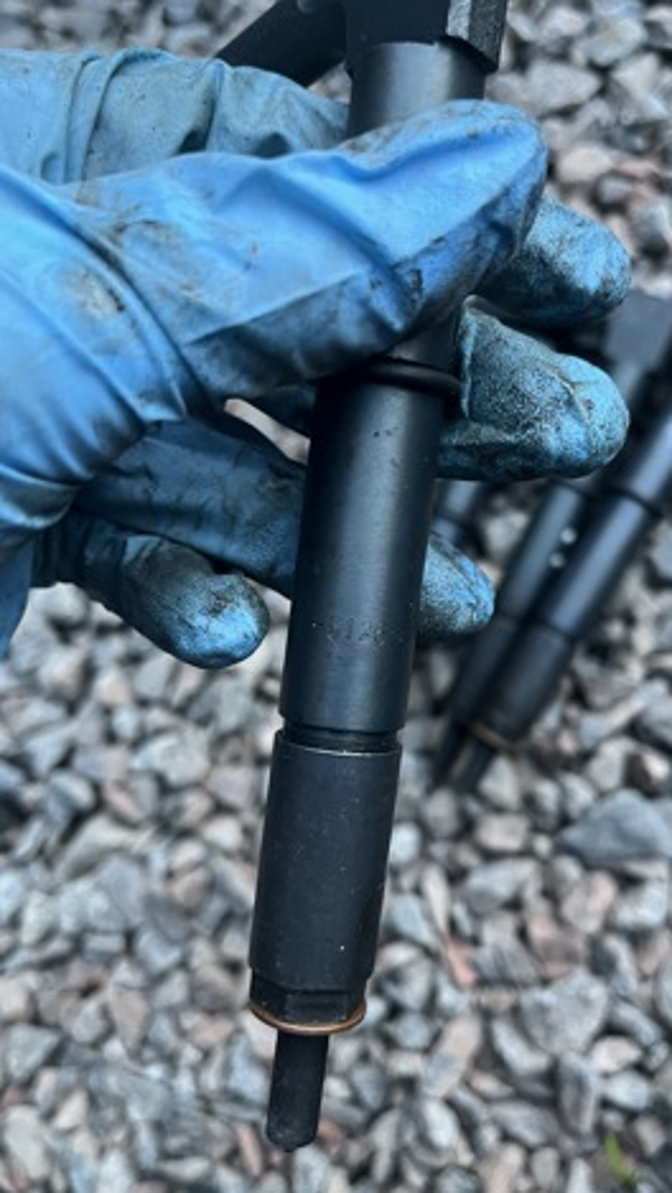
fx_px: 918
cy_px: 595
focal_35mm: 29
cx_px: 417
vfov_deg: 66.1
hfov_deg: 39.9
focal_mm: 5.1
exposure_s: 1/33
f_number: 1.6
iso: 400
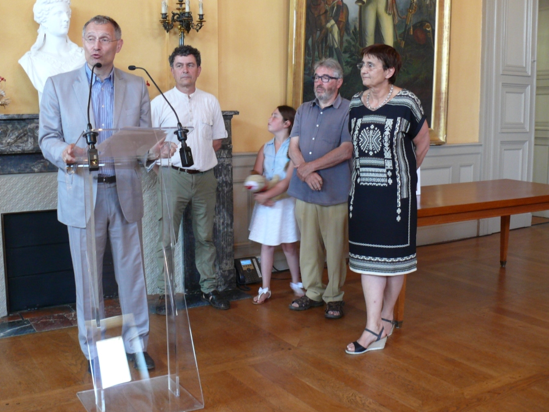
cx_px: 240
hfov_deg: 46.7
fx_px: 634
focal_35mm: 40
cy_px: 196
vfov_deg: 36.0
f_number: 2.8
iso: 200
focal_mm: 7.4
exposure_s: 1/15
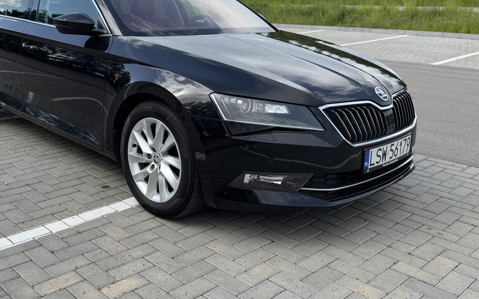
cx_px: 186
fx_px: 496
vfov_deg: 33.1
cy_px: 87
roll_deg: +0.2
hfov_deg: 51.1
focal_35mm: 38
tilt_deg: -10.7
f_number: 1.78
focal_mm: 6.76
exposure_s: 1/3413
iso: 80
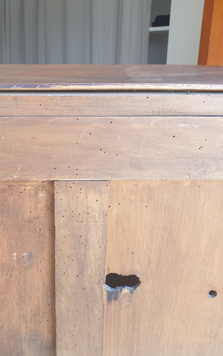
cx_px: 72
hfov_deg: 34.1
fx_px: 360
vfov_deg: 52.7
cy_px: 178
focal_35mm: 37
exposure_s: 1/50
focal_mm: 4.3
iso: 160
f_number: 2.4
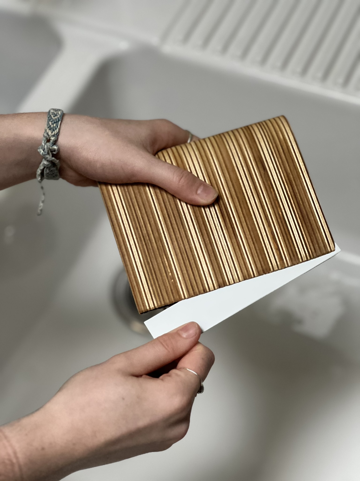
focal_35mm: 77
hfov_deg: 19.1
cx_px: 180
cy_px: 240
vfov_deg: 25.3
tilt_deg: -49.6
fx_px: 1068
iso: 250
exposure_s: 1/102
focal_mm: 9
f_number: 2.8
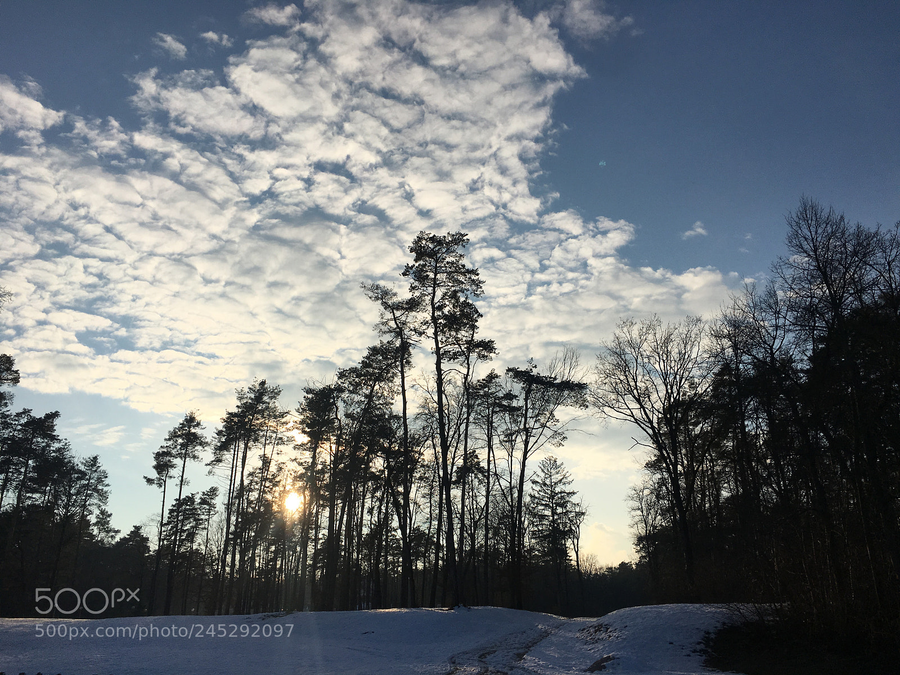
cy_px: 338
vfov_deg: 48.2
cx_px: 450
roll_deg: -0.6
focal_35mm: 29
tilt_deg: +22.5
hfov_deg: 61.7
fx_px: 754
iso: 25
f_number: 2.2
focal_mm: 4.15
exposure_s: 1/4049
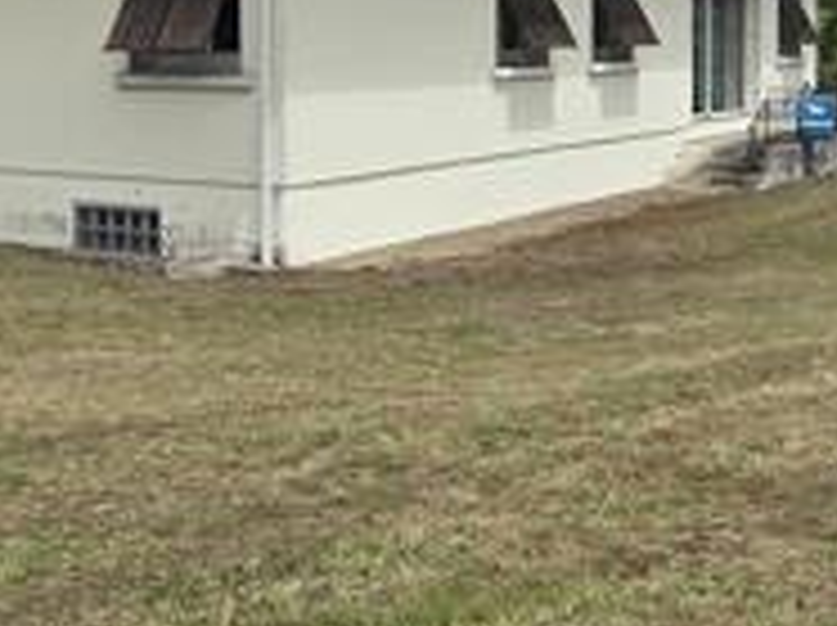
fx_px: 1352
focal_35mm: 56
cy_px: 63
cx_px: 459
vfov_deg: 25.3
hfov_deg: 34.4
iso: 50
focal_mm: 2.2
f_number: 2.2
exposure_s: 1/3211
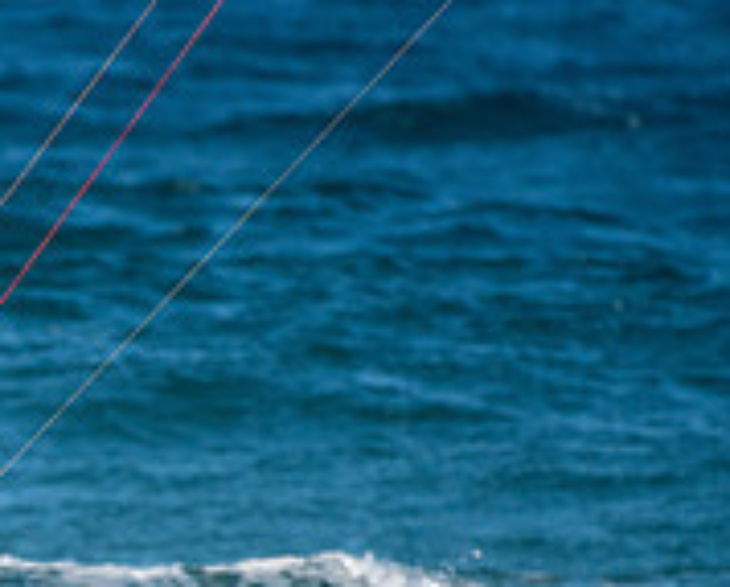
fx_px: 33024
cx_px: -160
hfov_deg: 1.3
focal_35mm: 1526
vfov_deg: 1.0
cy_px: 729
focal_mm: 500
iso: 220
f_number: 5.6
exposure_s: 1/4000
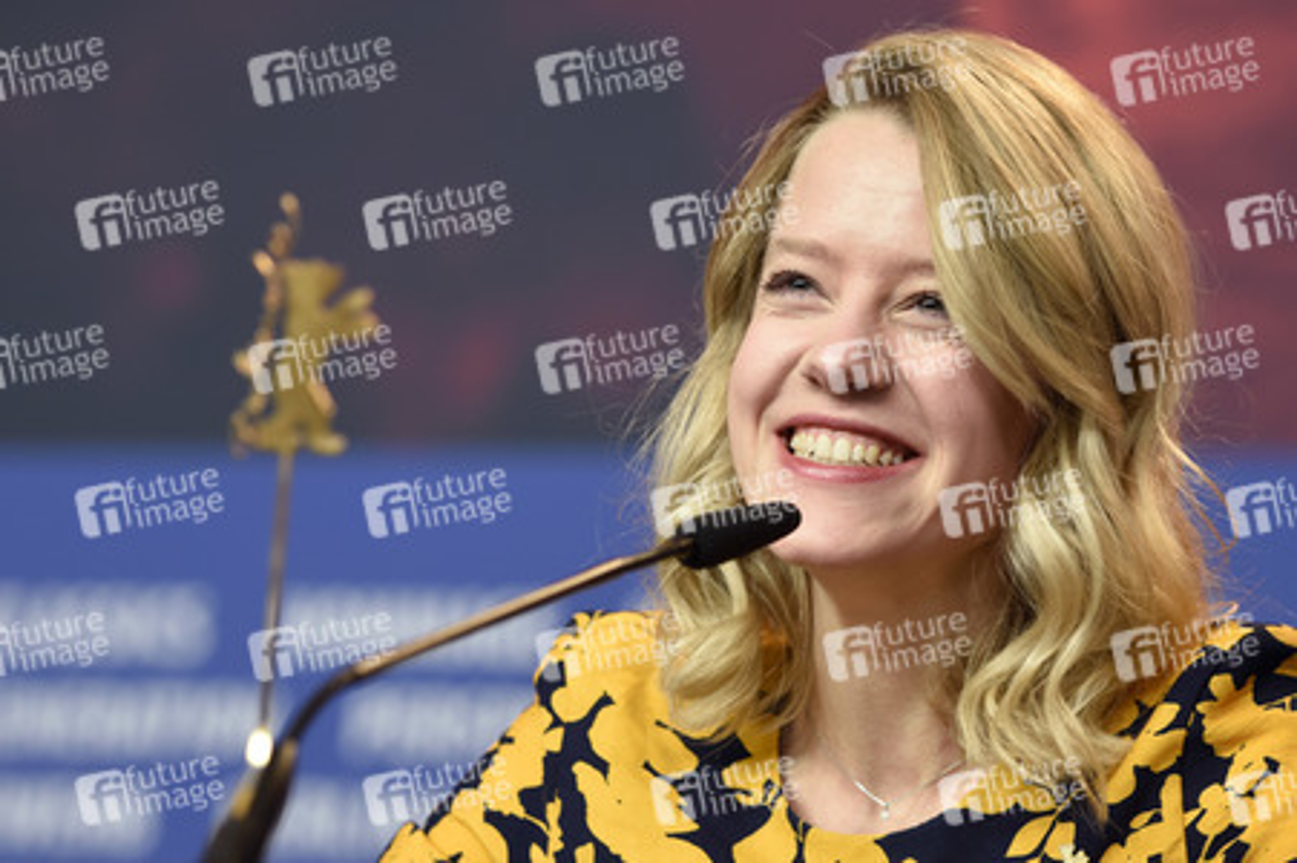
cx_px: 648
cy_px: 432
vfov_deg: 7.0
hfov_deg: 10.6
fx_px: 7020
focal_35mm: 195
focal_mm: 130
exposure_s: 1/250
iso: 640
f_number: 3.2
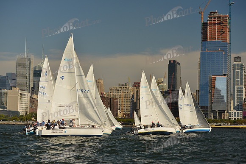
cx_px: 123
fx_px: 478
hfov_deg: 28.8
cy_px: 82
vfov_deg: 19.5
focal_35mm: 70
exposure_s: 1/1600
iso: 320
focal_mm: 70
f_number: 5.6
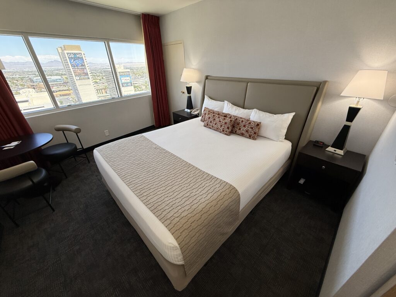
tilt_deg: -28.5
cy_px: 148
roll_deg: +1.5
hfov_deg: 102.1
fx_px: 160
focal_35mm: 14
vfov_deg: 85.7
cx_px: 198
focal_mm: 2.22
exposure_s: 1/120
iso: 200
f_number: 2.2
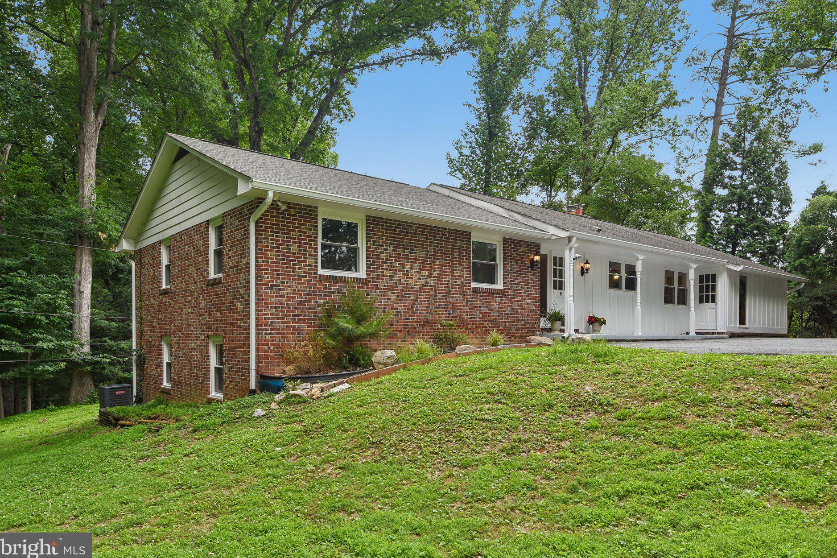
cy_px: 261
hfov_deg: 73.6
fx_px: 558
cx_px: 449
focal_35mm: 24
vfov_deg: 53.1
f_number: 8
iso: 400
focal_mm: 22
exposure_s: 1/100
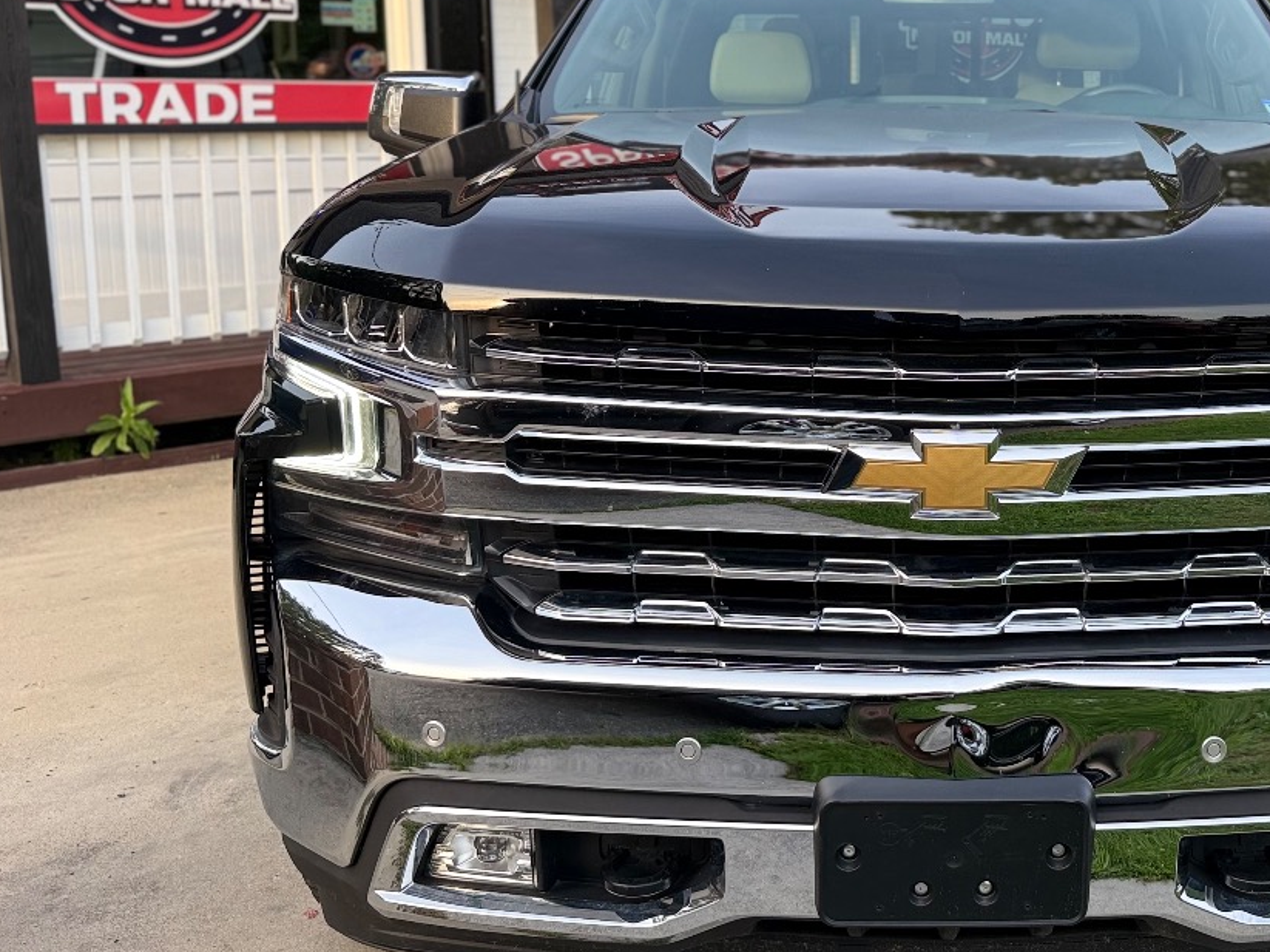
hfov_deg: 43.3
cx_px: 958
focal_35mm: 42
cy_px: 341
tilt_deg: -8.4
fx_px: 1541
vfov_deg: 34.1
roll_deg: -1.1
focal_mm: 6.76
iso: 100
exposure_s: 1/464
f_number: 1.78
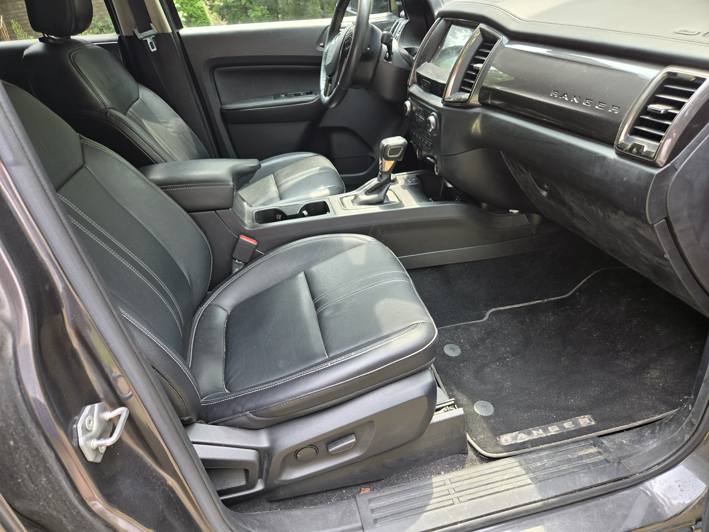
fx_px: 471
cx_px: 354
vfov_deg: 58.9
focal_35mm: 23
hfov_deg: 73.9
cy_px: 266
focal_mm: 5.4
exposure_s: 1/180
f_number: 1.8
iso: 64
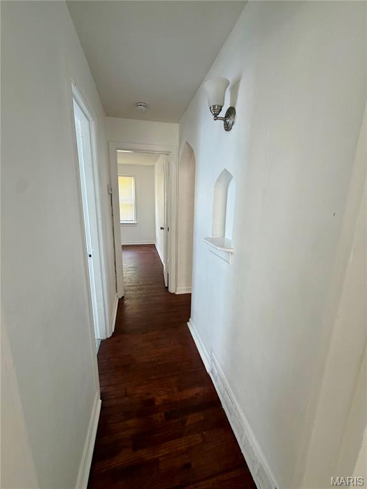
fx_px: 198
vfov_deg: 102.1
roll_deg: -0.5
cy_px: 244
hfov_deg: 85.7
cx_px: 184
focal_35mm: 14
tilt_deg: -11.5
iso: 320
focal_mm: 2.22
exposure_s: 1/75
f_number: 2.2
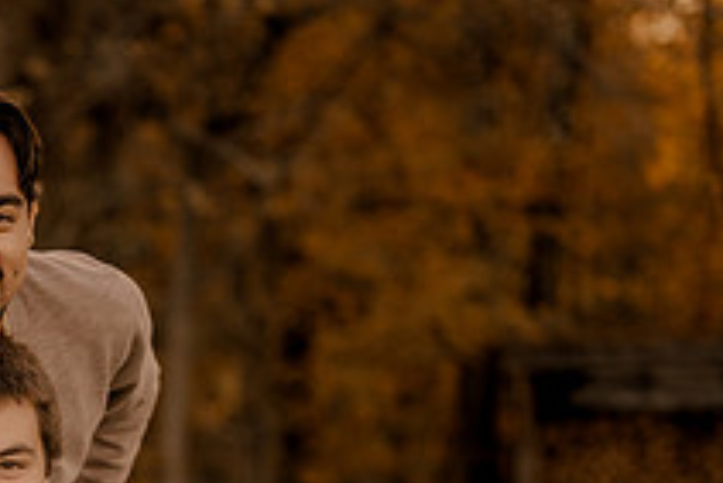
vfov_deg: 9.4
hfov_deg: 14.0
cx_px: -89
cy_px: 635
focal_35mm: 143
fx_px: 2874
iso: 250
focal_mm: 50
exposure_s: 1/500
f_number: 1.8
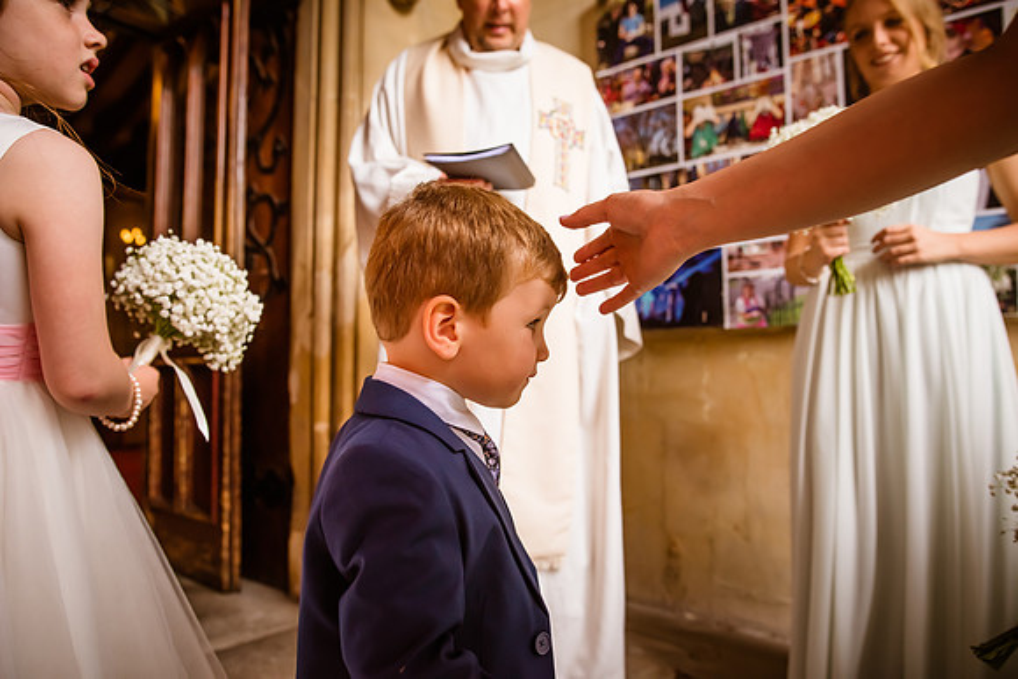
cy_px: 340
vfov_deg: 53.2
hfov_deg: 73.7
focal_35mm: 24
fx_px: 679
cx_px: 509
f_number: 3.2
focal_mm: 24
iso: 1000
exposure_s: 1/500
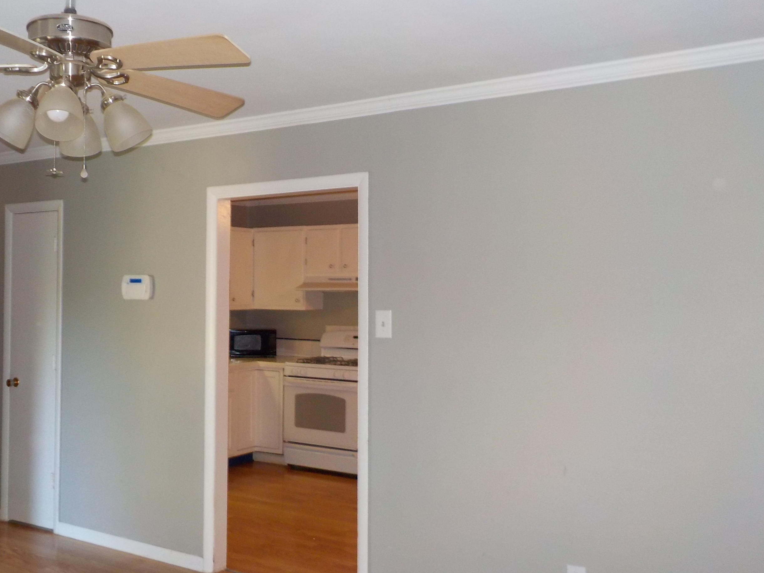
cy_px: 281
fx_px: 817
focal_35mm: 37
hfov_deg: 49.7
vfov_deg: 38.7
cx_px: 295
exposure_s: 1/30
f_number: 3.3
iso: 250
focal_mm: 4.1
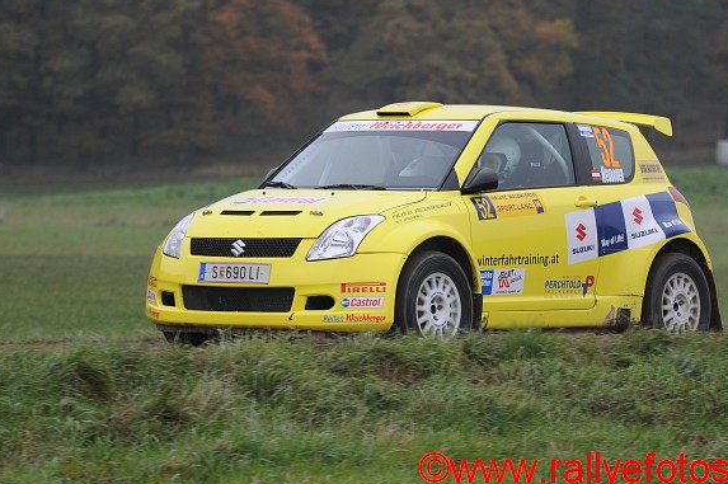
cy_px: 213
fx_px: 4566
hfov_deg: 9.1
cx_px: 401
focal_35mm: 226
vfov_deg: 6.1
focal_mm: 120
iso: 320
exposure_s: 1/640
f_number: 2.8
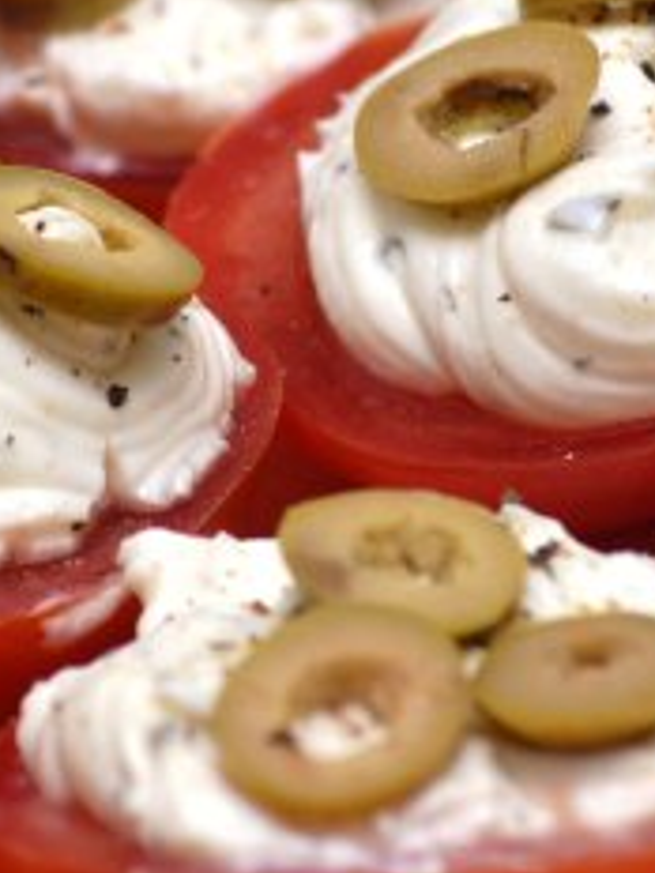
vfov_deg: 3.9
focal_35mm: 514
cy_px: 273
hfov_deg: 2.9
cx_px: 233
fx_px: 12975
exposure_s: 1/60
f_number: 8
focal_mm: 135
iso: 200
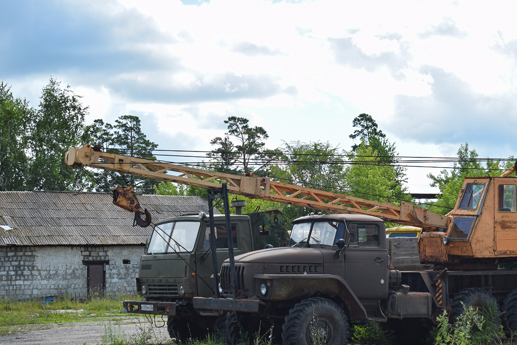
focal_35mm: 75
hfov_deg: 26.9
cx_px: 309
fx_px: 1077
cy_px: 203
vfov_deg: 18.2
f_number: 5.6
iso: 200
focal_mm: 40
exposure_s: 1/640
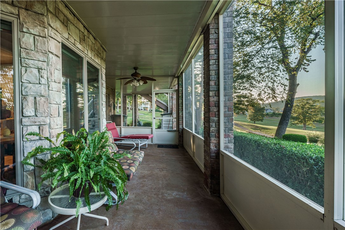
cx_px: 172
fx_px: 134
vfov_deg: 81.2
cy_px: 115
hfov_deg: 104.3
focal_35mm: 14
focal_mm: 14
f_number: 7.1
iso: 200
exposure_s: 1/60
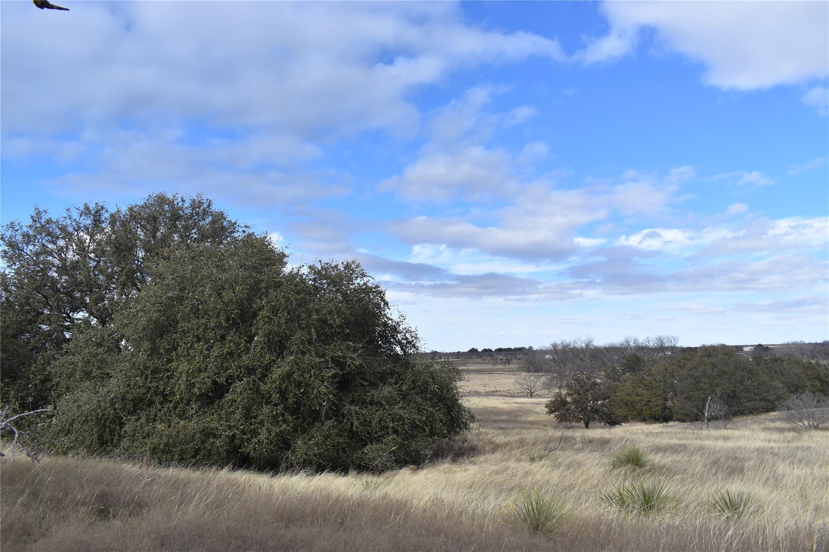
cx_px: 414
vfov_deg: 47.9
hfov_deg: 67.4
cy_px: 276
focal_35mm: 27
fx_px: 622
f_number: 8
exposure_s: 1/250
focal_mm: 18
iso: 100
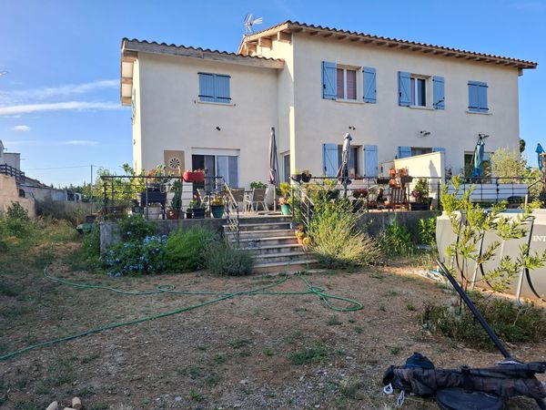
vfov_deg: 58.9
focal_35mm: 23
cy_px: 205
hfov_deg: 73.9
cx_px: 273
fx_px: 363
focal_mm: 5.54
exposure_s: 1/1059
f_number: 1.8
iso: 50
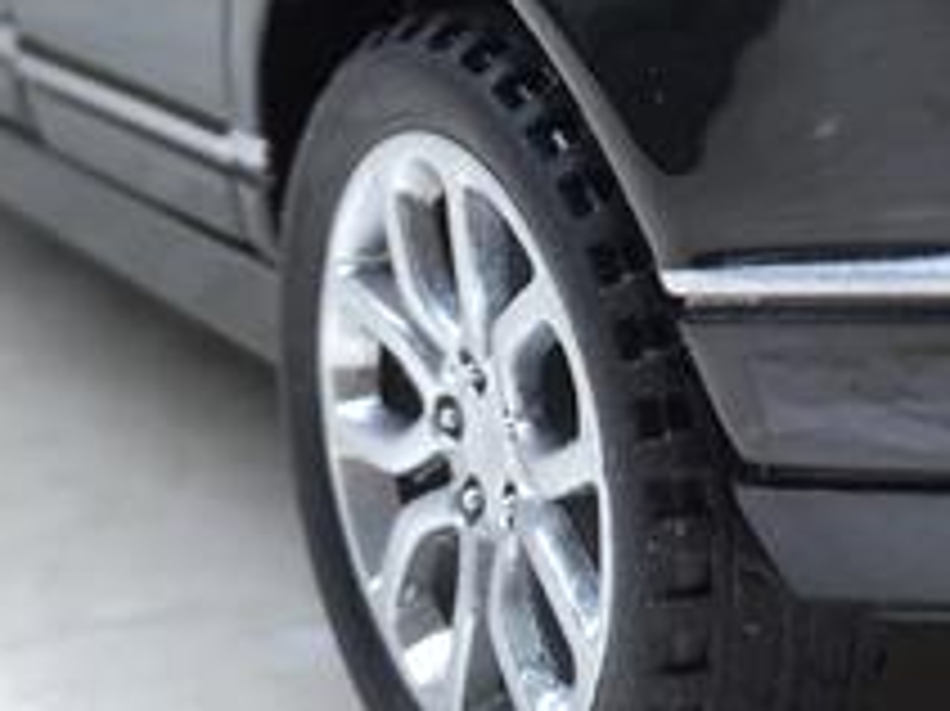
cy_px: -346
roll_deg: -0.6
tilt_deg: -6.8
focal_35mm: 110
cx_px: 1031
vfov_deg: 12.8
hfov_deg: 17.3
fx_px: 3017
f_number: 2.2
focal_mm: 4.15
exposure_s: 1/50
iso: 40
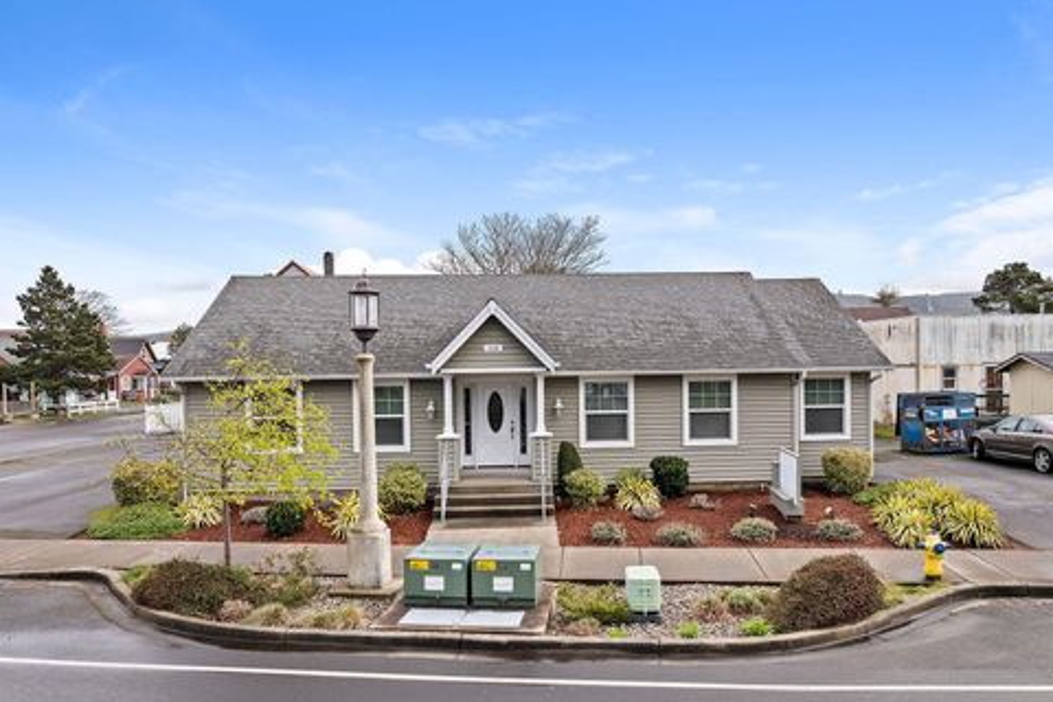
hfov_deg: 69.4
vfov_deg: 49.4
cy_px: 396
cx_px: 544
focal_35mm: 26
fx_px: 760
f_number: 2.8
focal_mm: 12.29
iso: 160
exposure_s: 1/1250
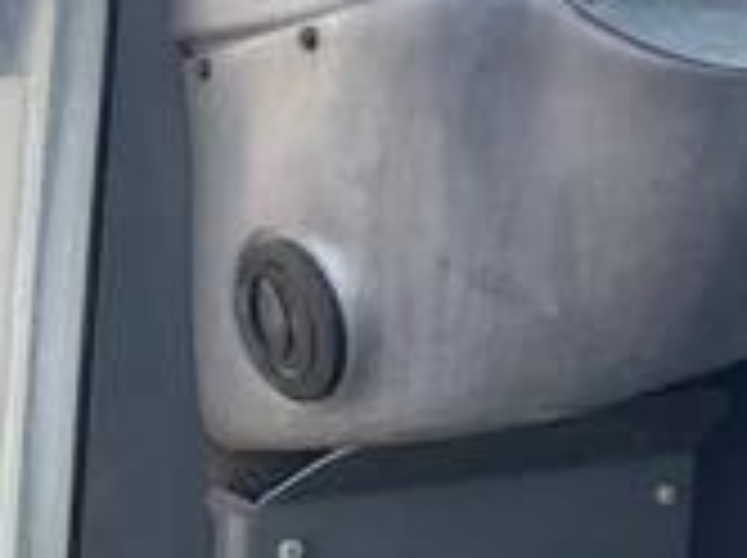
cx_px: 594
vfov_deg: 20.4
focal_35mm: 70
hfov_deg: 27.3
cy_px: 27
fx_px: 1508
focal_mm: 3
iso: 25
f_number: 1.8
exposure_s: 1/192
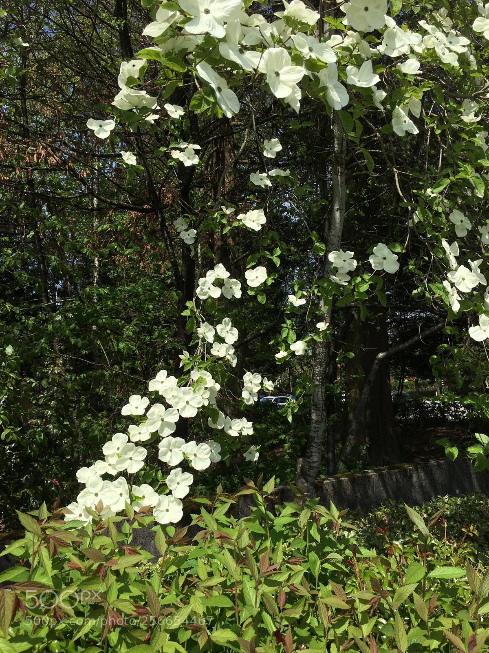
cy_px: 326
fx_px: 546
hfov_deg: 48.2
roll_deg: -2.7
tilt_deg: +8.1
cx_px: 244
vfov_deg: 61.7
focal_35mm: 29
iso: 25
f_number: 2.2
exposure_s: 1/3344
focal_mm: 4.15
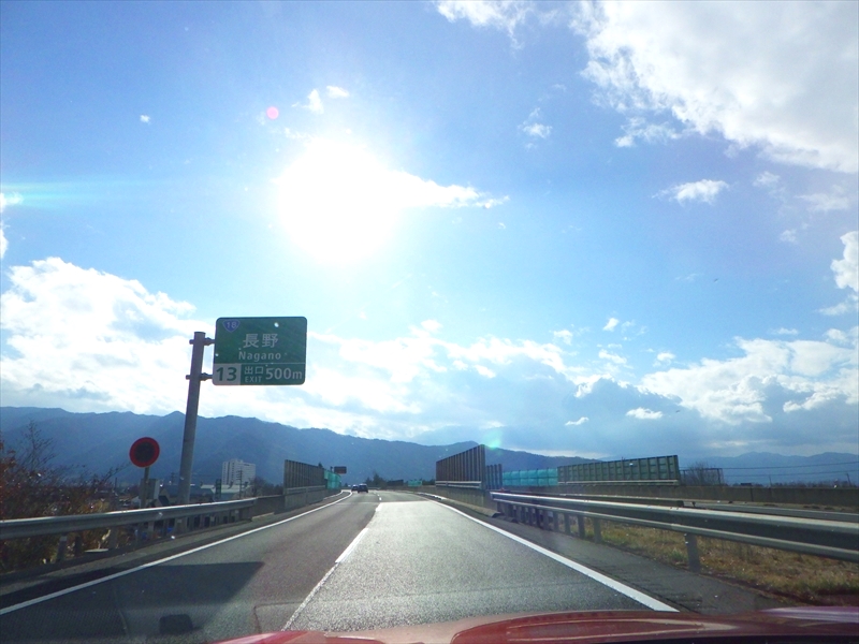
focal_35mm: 22
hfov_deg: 76.4
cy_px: 322
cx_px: 430
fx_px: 546
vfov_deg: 61.1
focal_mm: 5
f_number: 4.2
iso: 250
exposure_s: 1/4000
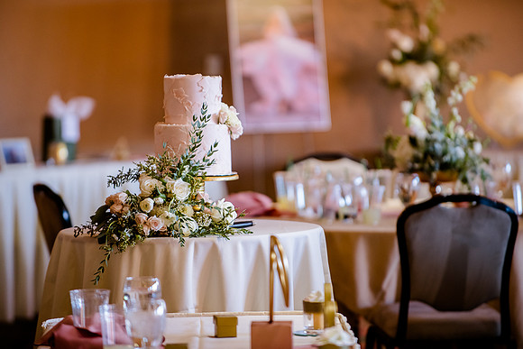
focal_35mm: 211
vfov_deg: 6.5
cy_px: 174
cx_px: 262
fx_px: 3061
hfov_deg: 9.8
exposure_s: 1/100
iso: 1250
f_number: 2.8
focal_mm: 200
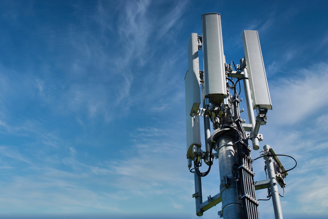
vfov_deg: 19.4
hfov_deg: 28.8
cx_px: 164
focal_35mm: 70
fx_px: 638
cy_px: 110
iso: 400
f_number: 8
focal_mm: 70
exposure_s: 1/1000
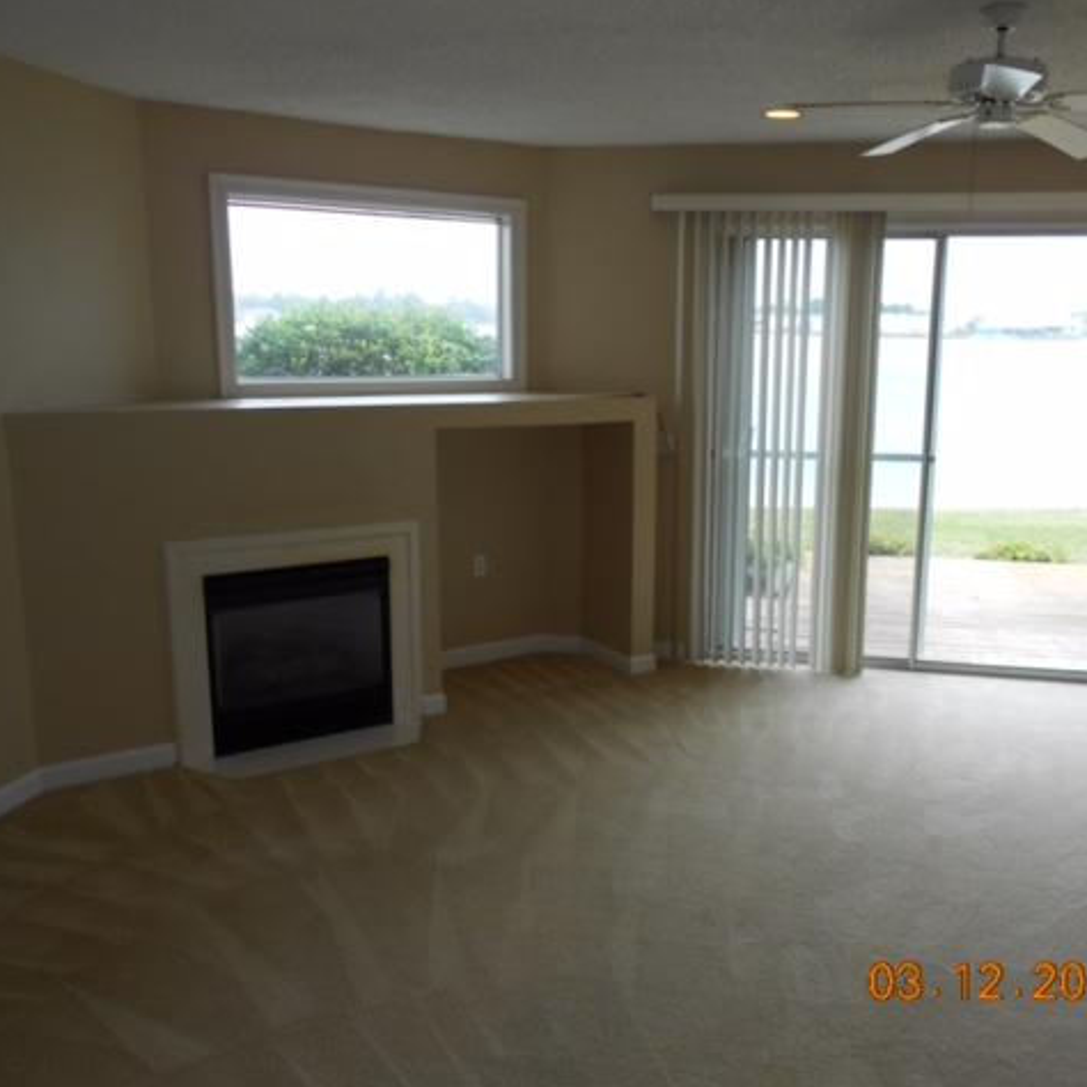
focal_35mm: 31
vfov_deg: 52.5
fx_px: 1101
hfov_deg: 52.2
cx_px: 649
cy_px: 541
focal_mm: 4.6
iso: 80
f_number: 3.2
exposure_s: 1/125
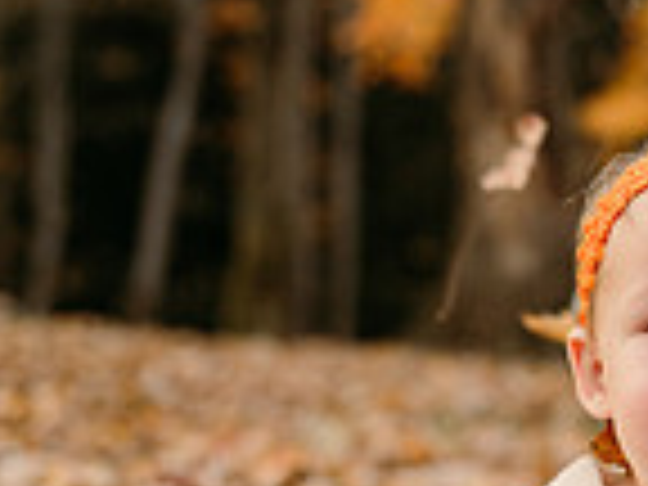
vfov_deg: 10.5
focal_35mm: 139
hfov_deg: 13.8
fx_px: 2602
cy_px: 556
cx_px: 747
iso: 320
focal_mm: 36
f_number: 2.2
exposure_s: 1/500
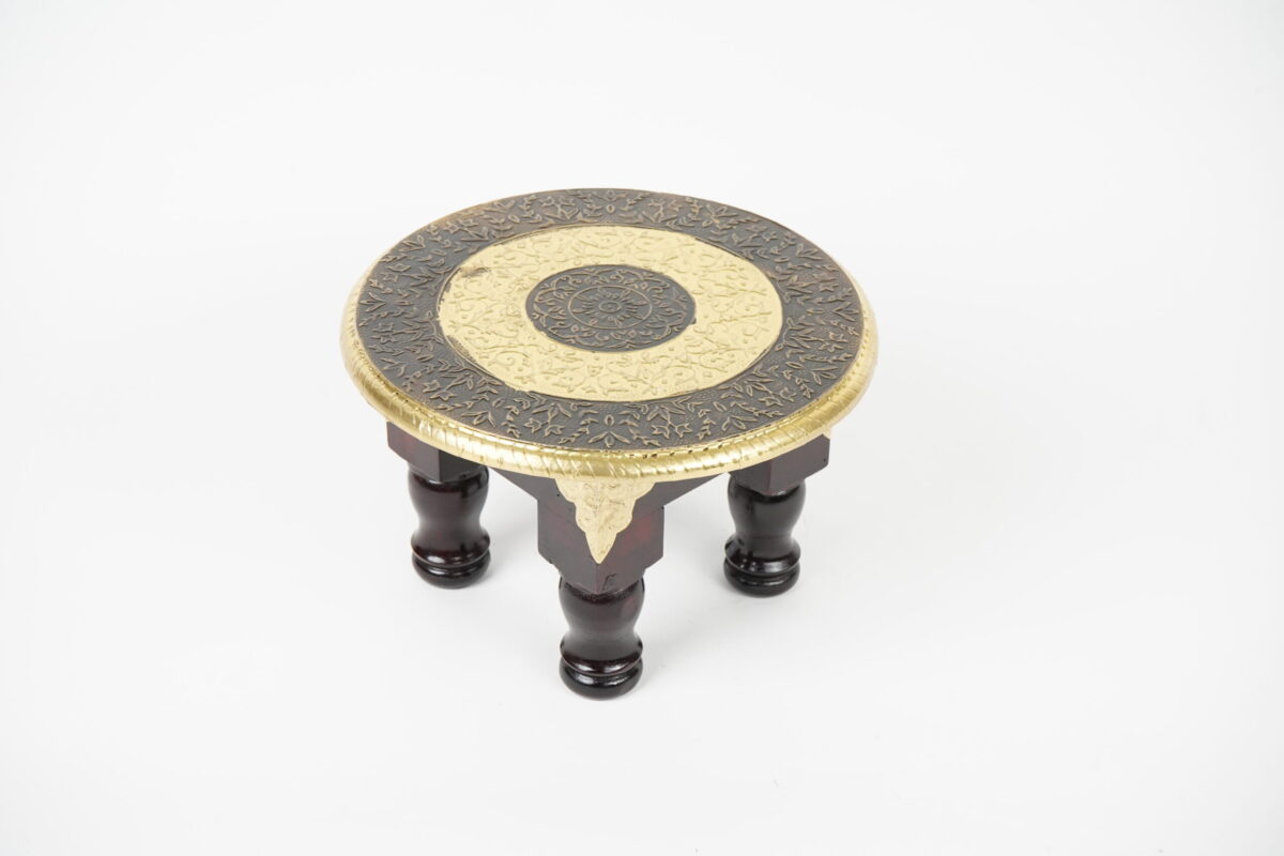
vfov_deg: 21.9
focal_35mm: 62
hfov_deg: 32.4
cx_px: 642
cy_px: 428
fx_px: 2211
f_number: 11
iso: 3200
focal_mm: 62
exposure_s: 1/160
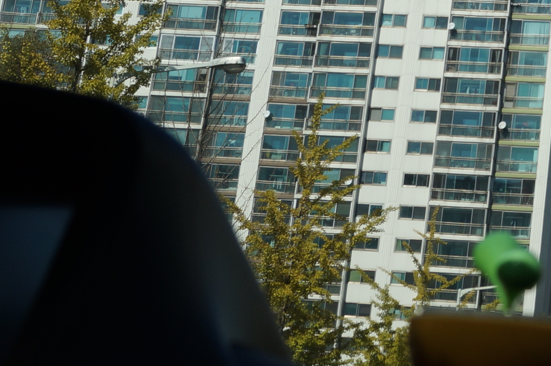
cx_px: 787
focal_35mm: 121
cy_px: -130
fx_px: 1850
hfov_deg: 15.8
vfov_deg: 11.0
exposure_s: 1/640
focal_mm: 24
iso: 100
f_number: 8
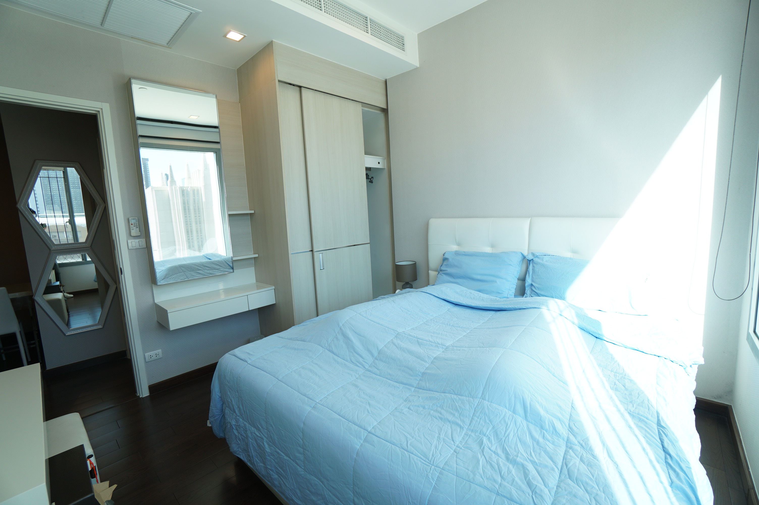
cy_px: 252
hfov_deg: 100.4
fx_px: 316
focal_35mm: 15
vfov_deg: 77.2
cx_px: 380
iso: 160
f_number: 4
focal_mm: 10
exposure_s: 1/60
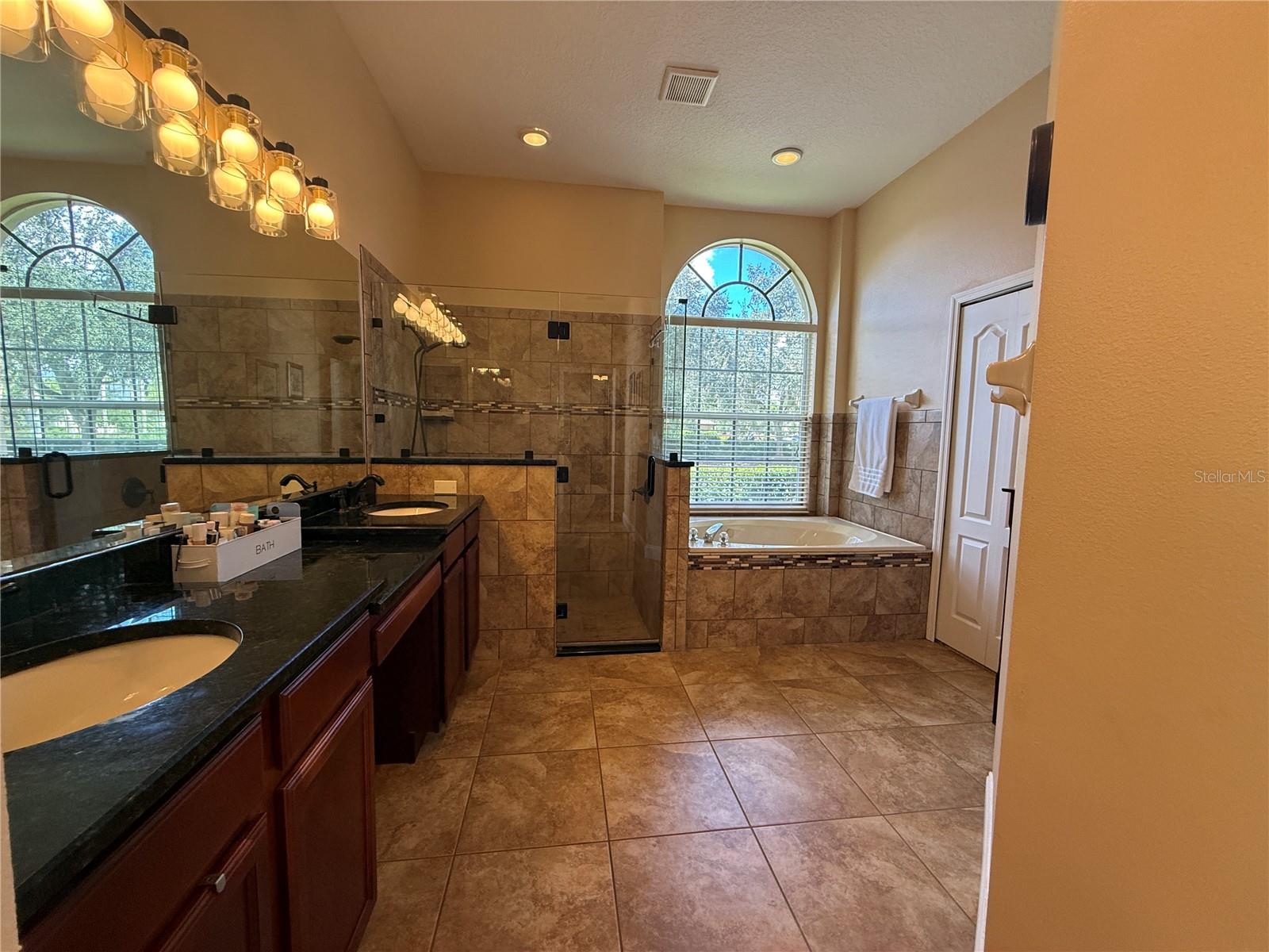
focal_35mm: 14
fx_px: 513
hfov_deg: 102.1
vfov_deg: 85.7
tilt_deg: -4.3
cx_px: 634
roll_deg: -1.5
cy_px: 476
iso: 200
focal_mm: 2.22
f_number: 2.2
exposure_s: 1/120
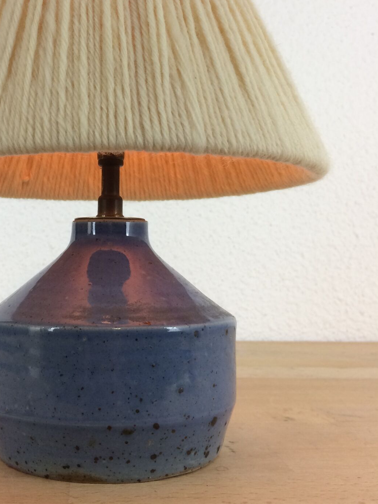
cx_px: 112
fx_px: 611
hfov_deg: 33.9
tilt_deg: +5.3
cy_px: 186
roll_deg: +0.7
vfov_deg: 44.4
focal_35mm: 42
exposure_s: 1/33
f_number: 2.2
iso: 40
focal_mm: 4.15
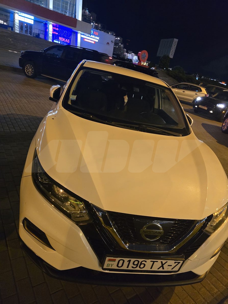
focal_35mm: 23
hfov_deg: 58.9
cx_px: 114
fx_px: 202
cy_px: 152
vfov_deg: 73.9
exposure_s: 1/100
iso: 1250
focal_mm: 6.3
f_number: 1.7
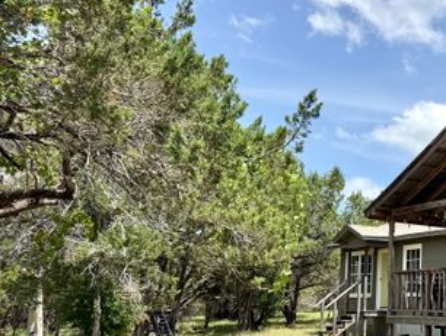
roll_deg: -1.4
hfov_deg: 36.7
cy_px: 191
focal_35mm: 47
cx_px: 436
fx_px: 606
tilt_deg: +10.0
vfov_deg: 30.9
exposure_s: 1/4310
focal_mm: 6.76
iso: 80
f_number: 1.78
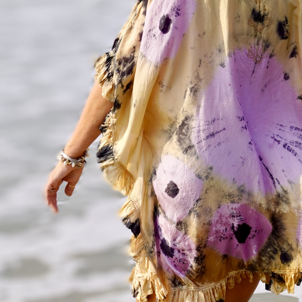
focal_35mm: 96
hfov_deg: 17.9
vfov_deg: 18.0
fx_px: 949
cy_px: 199
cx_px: 252
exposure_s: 1/640
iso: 100
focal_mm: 29
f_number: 5.6
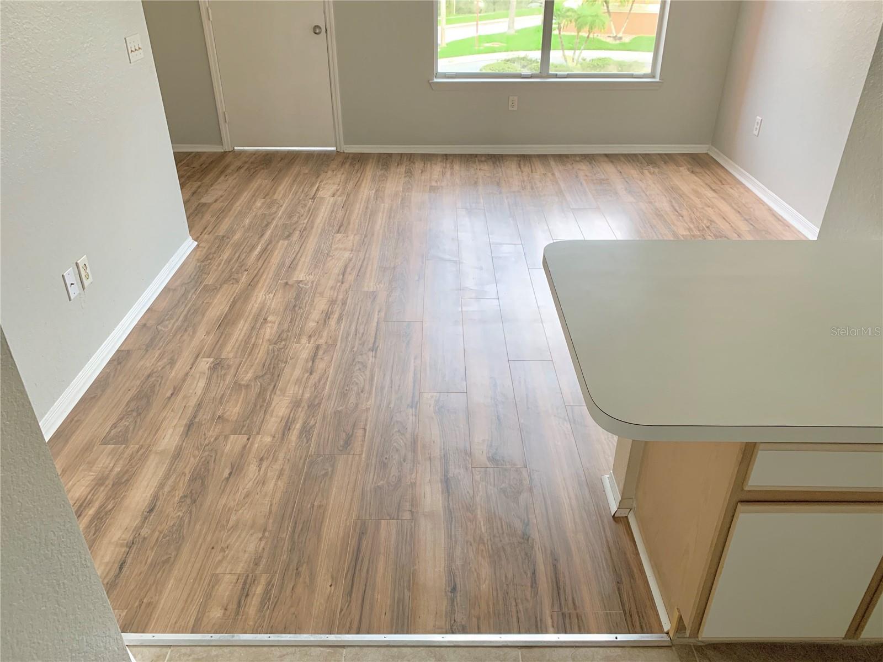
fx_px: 663
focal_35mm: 26
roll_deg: +1.3
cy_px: 331
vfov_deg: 53.1
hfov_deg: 67.3
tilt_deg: -29.9
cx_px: 442
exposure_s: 1/60
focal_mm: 4.25
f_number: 1.8
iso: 125
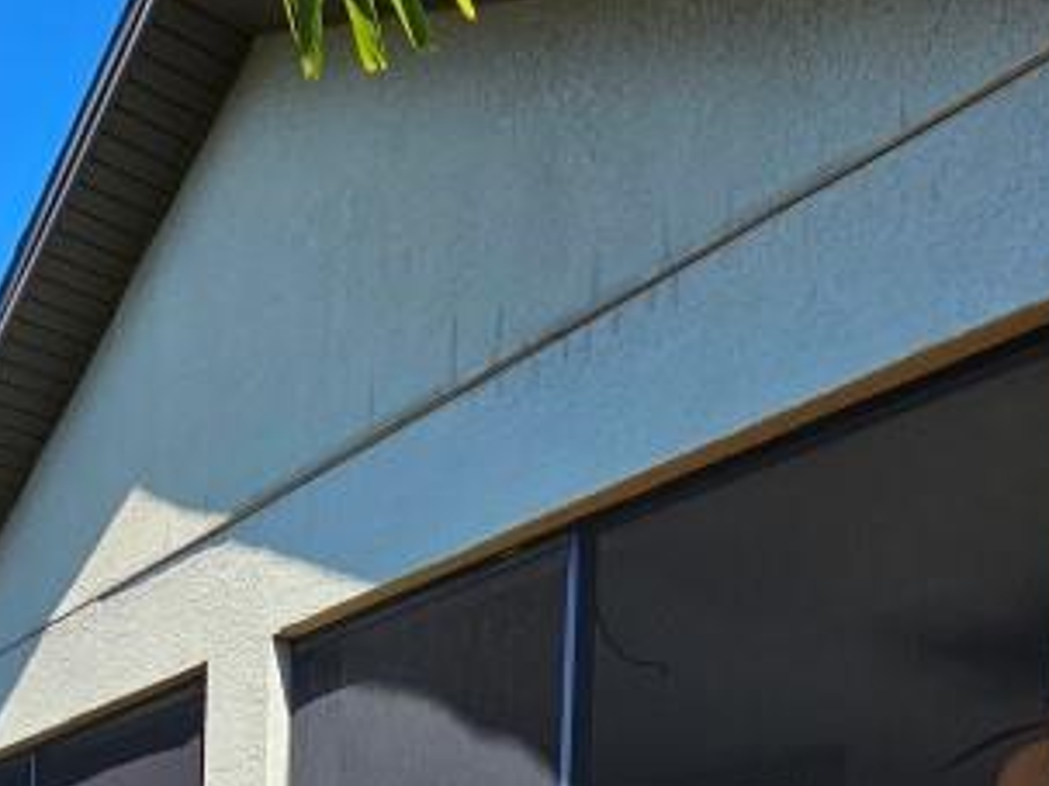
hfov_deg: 41.9
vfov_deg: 25.8
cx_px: 762
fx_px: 1333
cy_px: 1132
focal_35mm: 44
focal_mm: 2.2
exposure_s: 1/1391
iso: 50
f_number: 2.2
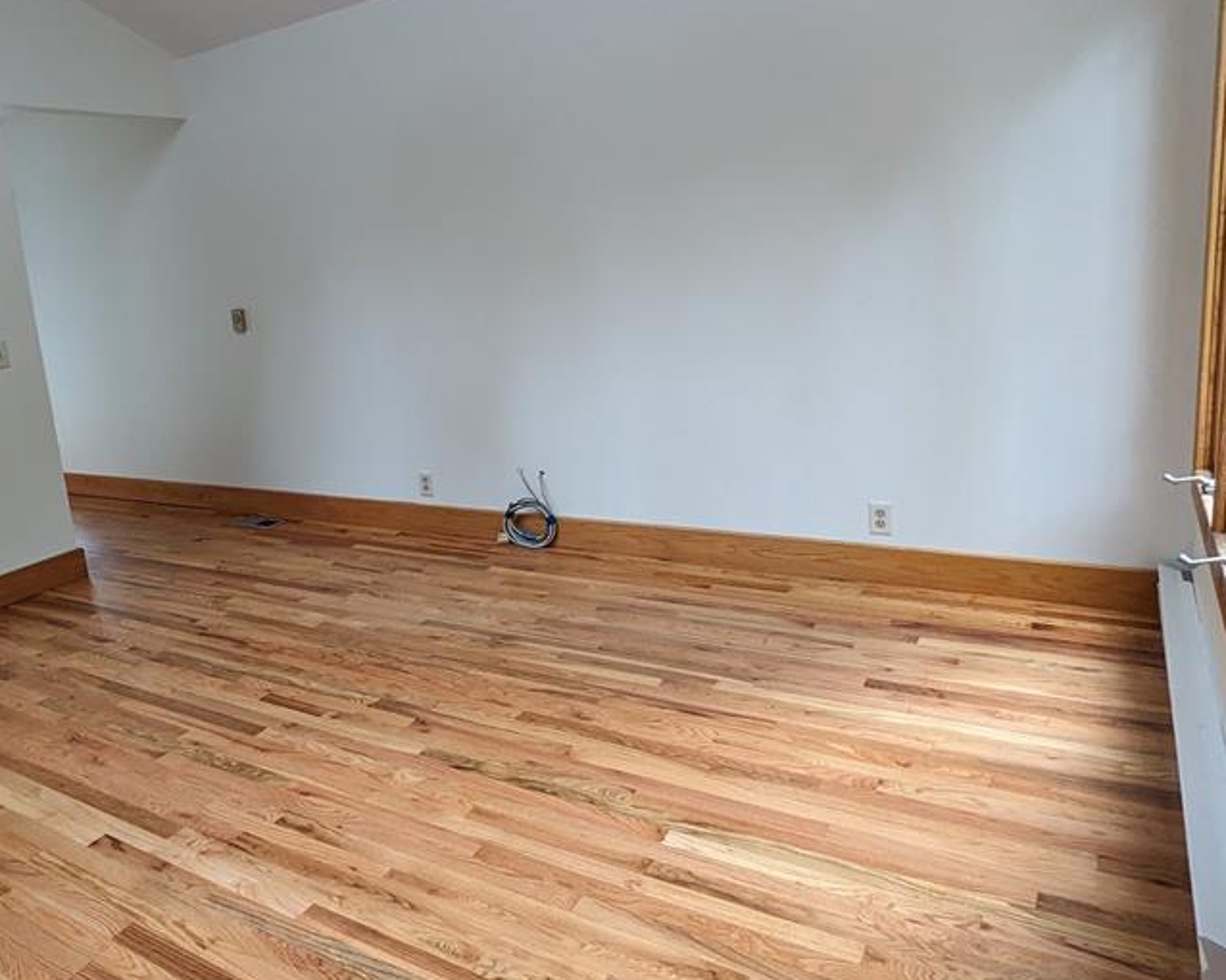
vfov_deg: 56.7
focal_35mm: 25
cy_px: 450
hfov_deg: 66.8
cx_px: 438
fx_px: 907
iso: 421
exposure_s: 1/147
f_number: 2.2
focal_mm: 2.35
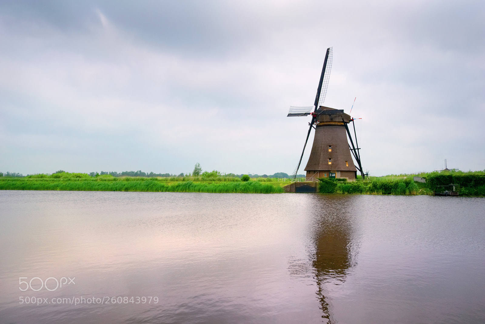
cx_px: 242
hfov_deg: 61.9
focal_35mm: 30
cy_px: 162
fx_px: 404
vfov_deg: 43.6
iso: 200
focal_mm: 20
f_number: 8
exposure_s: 1/1600
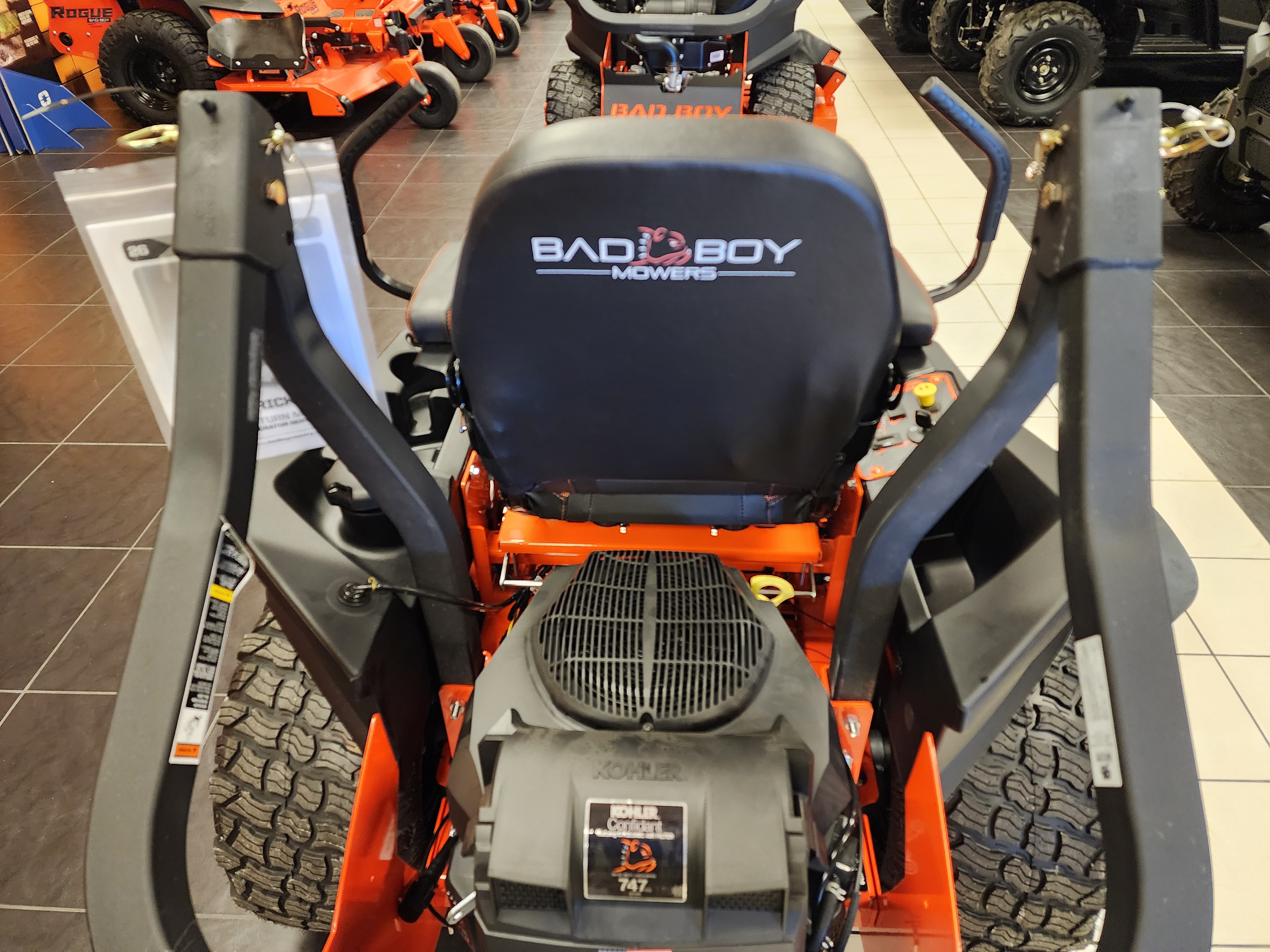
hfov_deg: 73.9
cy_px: 476
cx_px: 635
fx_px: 844
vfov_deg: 58.9
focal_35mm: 23
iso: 640
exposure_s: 1/60
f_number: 1.8
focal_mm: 6.4
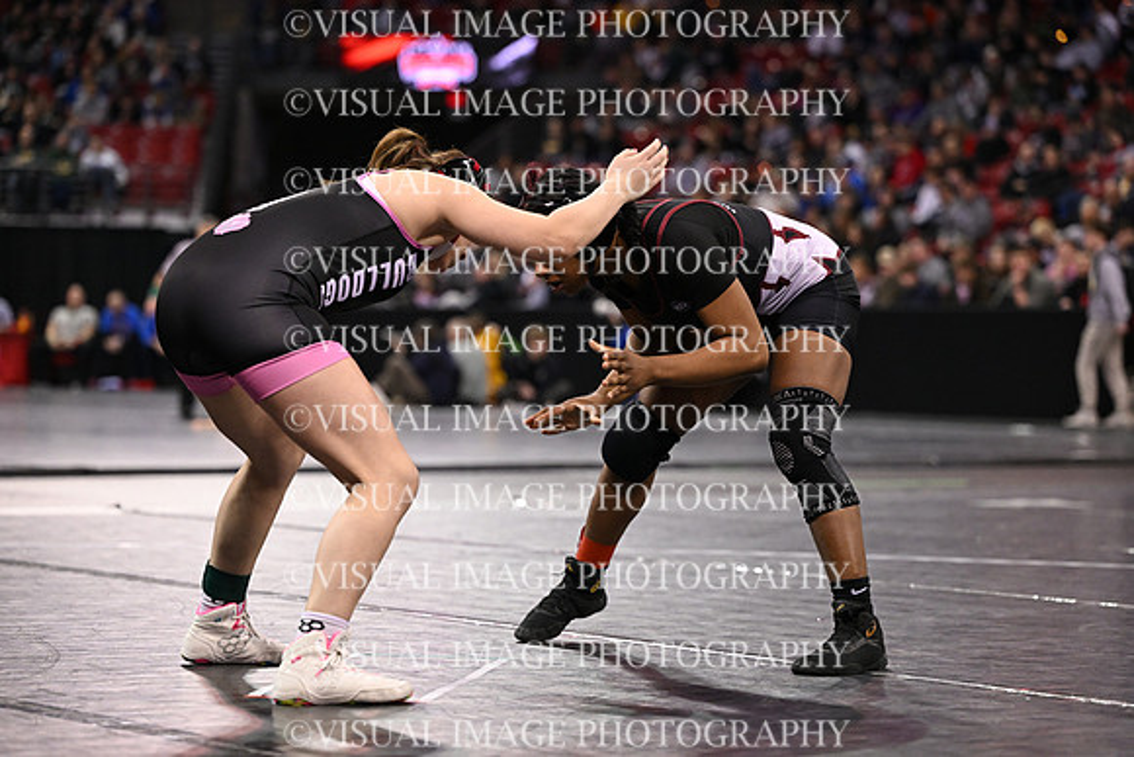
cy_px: 378
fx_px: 3623
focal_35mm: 115
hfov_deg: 17.8
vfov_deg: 11.9
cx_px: 567
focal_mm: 115
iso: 4000
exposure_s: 1/1000
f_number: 3.2
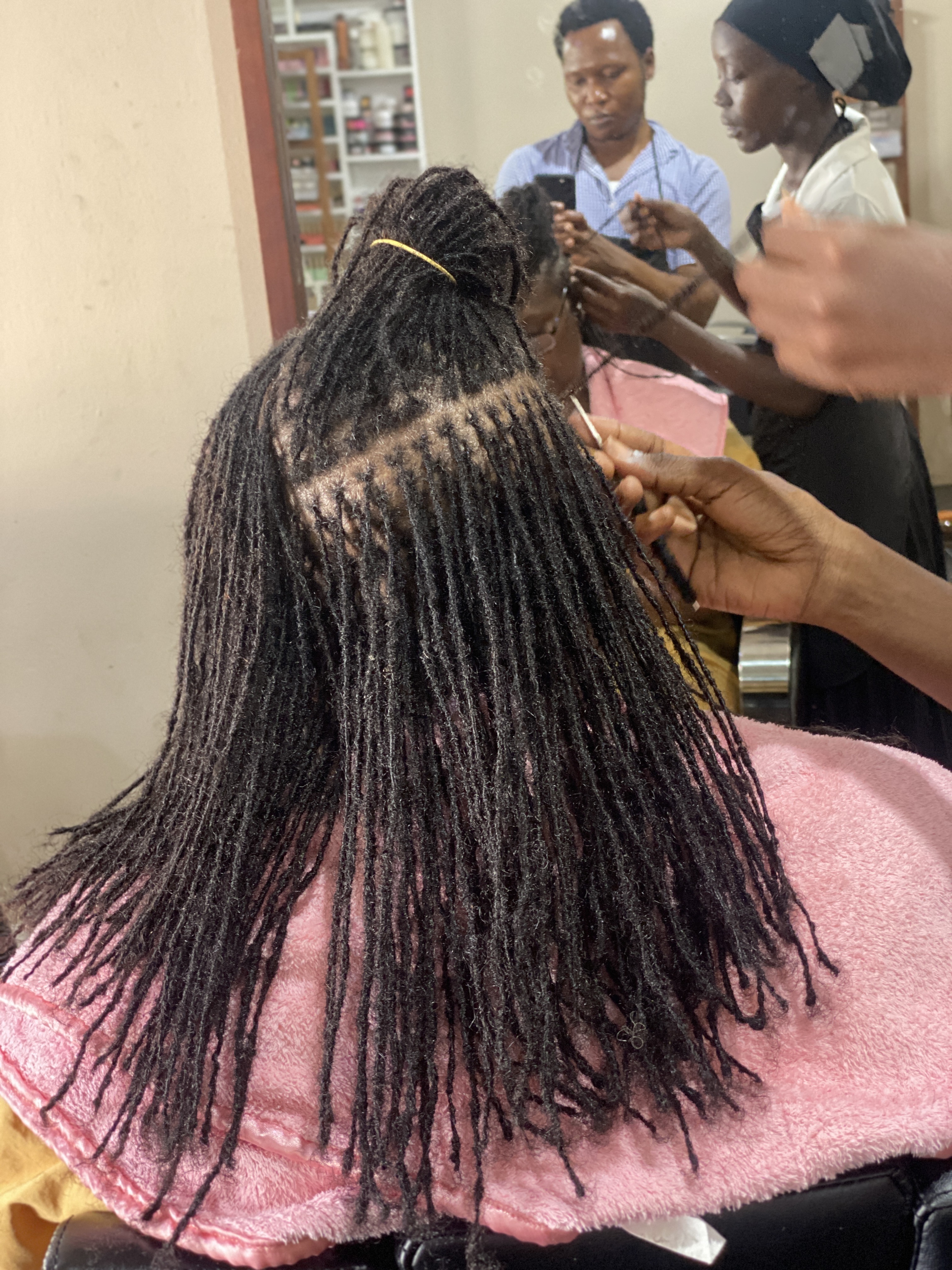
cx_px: 476
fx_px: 1907
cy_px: 635
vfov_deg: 36.8
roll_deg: +5.4
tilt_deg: -10.8
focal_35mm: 52
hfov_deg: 28.0
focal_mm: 6
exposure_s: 1/33
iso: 320
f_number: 2
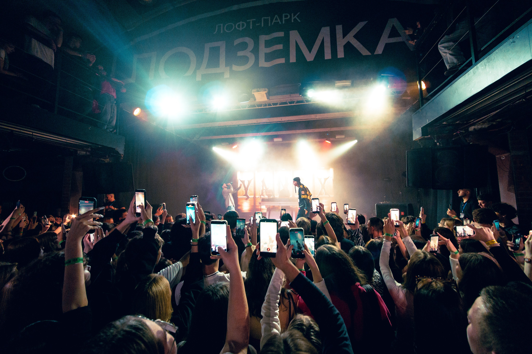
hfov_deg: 106.3
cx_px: 266
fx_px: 199
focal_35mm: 14
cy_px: 177
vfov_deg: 83.3
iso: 3200
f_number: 2.8
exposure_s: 1/80
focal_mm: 9
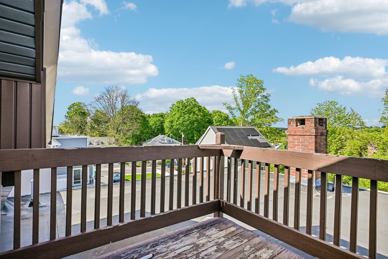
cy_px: 130
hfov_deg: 86.9
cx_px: 194
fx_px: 205
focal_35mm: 19
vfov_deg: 64.6
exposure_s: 1/800
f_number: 8
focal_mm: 19
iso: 400
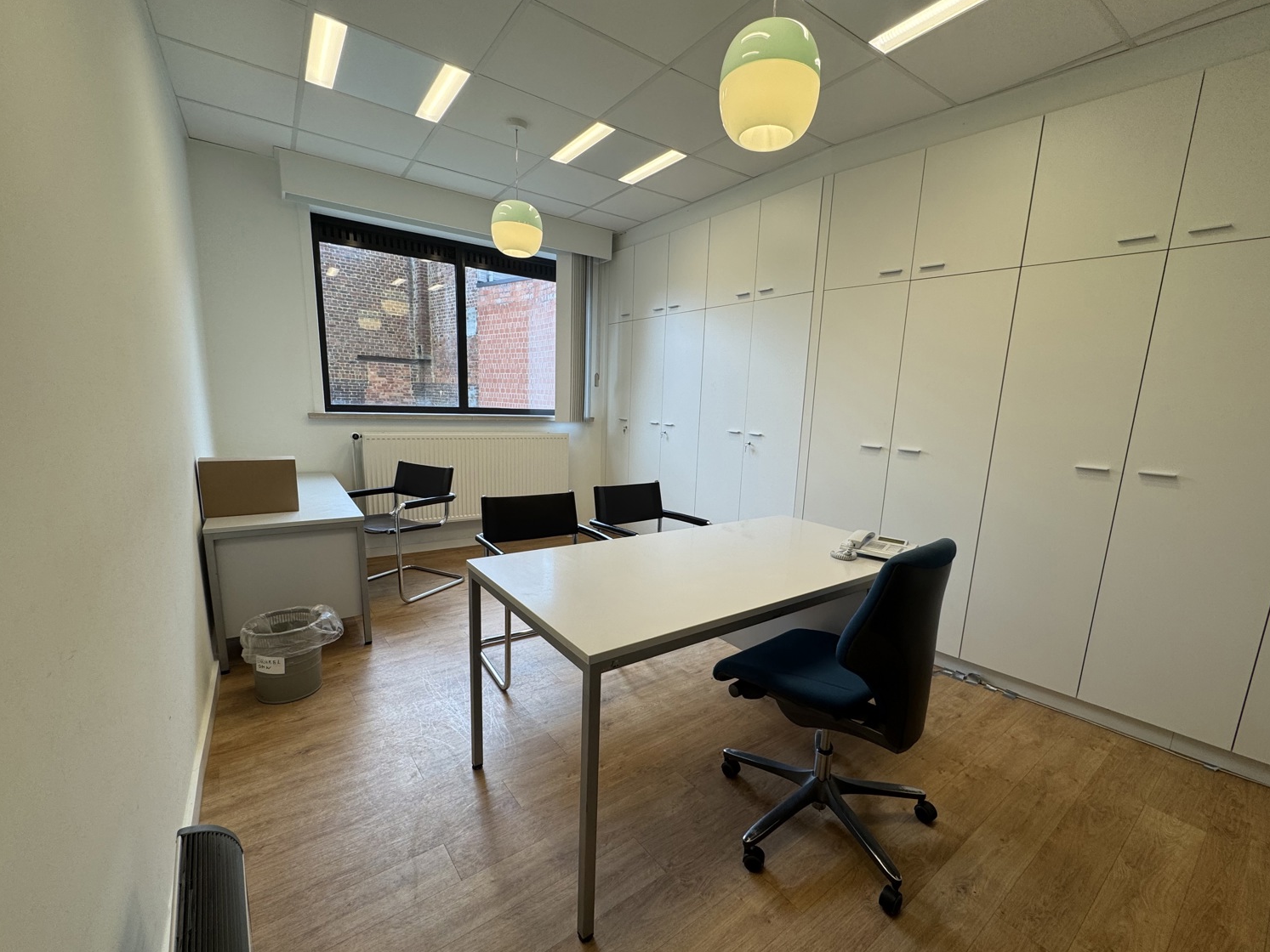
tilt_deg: -11.3
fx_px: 550
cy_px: 505
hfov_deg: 98.1
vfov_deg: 81.7
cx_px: 663
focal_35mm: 15
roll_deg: -2.1
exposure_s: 1/121
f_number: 2.2
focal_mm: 2.22
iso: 40
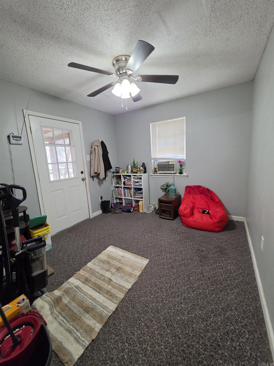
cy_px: 183
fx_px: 137
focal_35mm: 13
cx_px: 137
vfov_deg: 106.2
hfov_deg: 89.9
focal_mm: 2.2
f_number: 1.9
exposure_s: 1/240
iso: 400
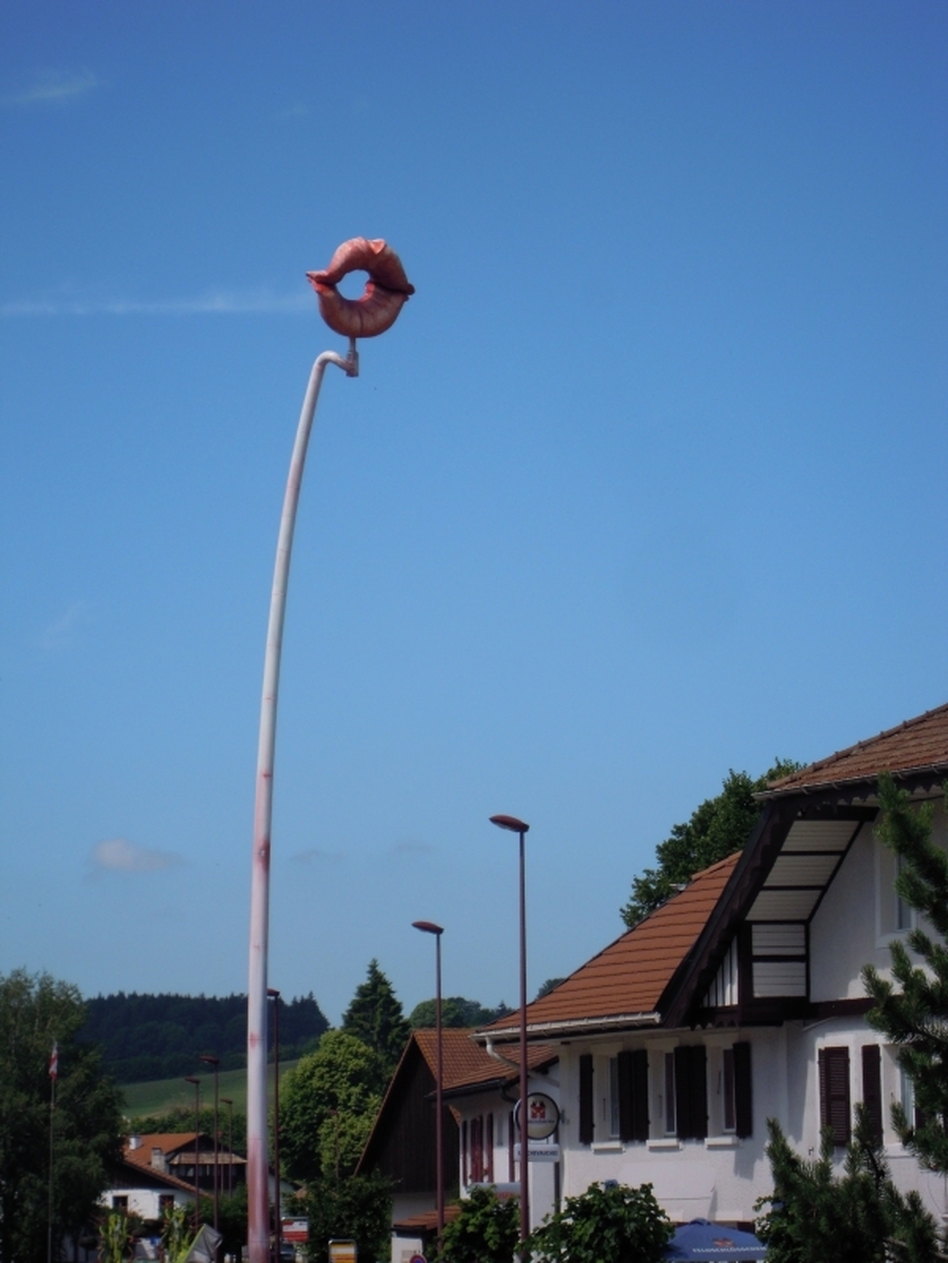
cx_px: 474
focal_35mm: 140
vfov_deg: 14.1
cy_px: 632
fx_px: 5112
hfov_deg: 10.6
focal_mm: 25
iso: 100
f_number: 6.6
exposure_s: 1/500
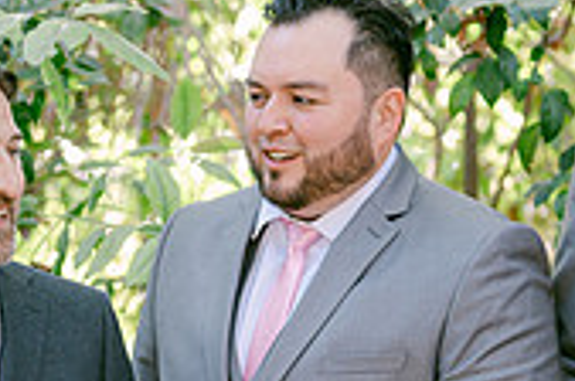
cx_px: 180
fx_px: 2742
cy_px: 361
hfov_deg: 12.0
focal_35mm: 172
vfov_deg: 7.9
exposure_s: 1/125
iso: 250
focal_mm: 50
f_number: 1.8
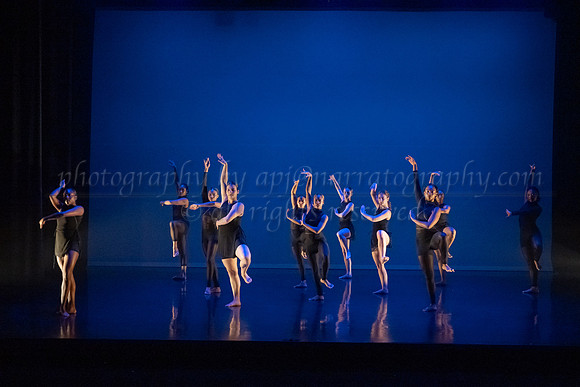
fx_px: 998
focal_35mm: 62
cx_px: 315
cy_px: 210
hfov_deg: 32.4
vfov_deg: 21.9
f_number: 3.2
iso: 4000
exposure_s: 1/320
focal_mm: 57
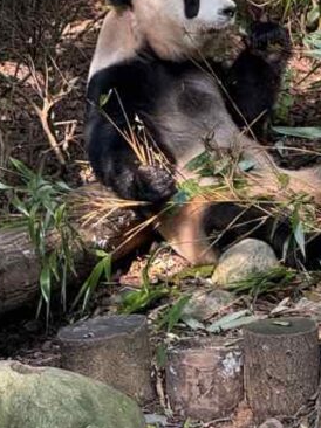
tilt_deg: -7.0
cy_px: -8
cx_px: 267
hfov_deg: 4.4
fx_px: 4159
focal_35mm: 336
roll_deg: -2.7
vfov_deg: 5.9
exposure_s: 1/99
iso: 100
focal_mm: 15.66
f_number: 2.8
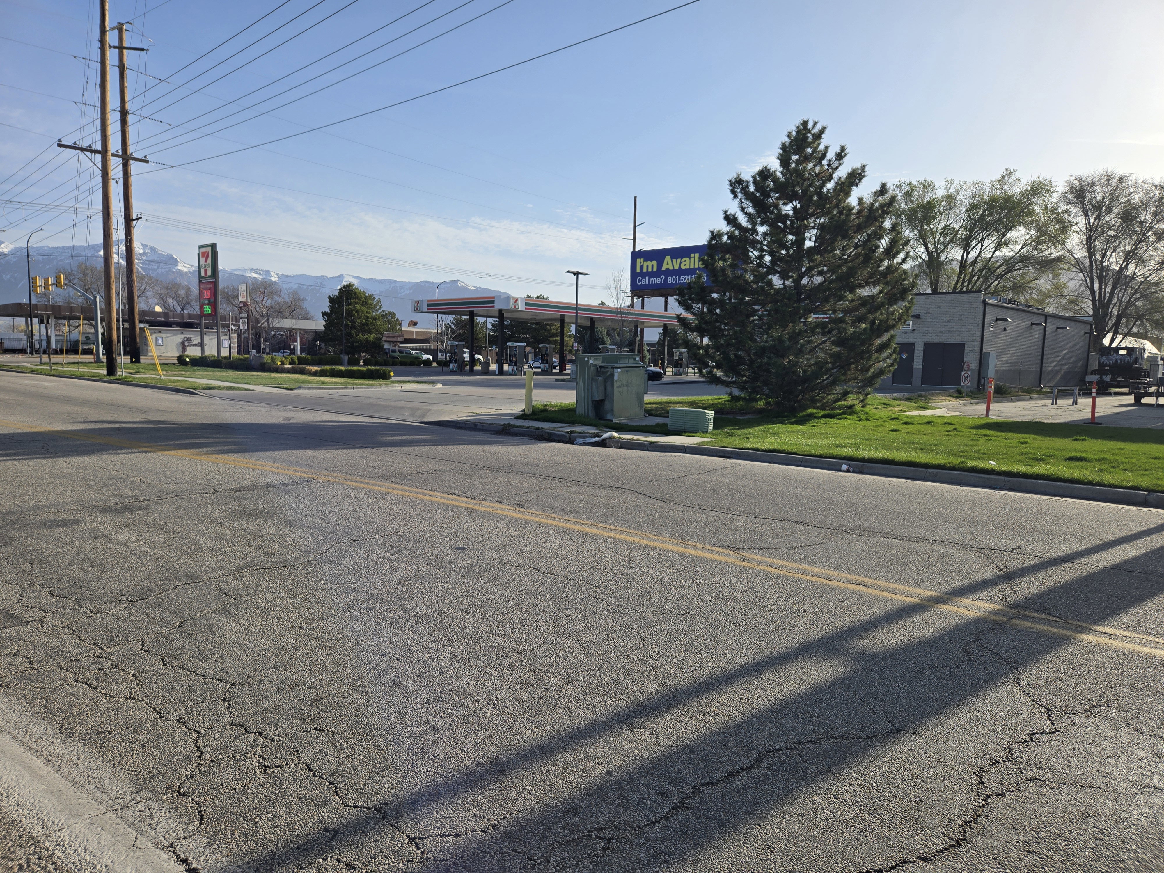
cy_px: 436
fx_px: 773
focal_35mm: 23
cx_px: 582
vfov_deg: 58.9
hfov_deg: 73.9
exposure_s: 1/2010
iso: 25
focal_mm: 5.4
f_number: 1.8
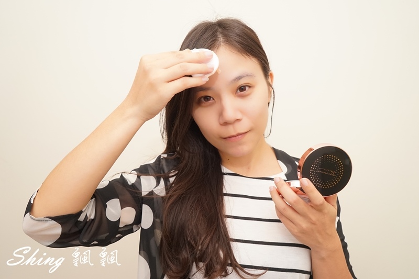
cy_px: 140
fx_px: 314
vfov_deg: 47.9
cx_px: 210
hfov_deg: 67.4
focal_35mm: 27
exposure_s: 1/60
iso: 1600
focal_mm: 27
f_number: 7.1
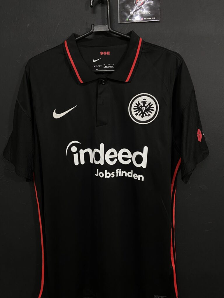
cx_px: 112
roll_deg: +2.6
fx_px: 224
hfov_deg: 53.1
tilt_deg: -9.0
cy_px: 149
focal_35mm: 26
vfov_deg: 67.3
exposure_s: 1/60
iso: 400
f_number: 1.8
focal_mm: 4.25
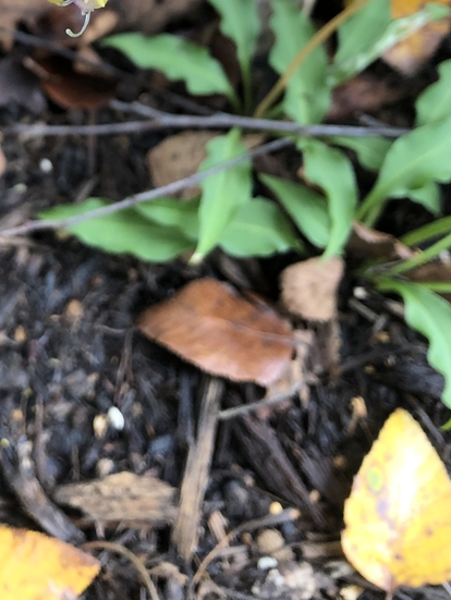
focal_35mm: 52
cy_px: 53
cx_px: 46
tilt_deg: -56.6
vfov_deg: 34.6
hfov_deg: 27.1
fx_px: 902
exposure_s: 1/30
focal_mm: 3.99
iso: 25
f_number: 1.8
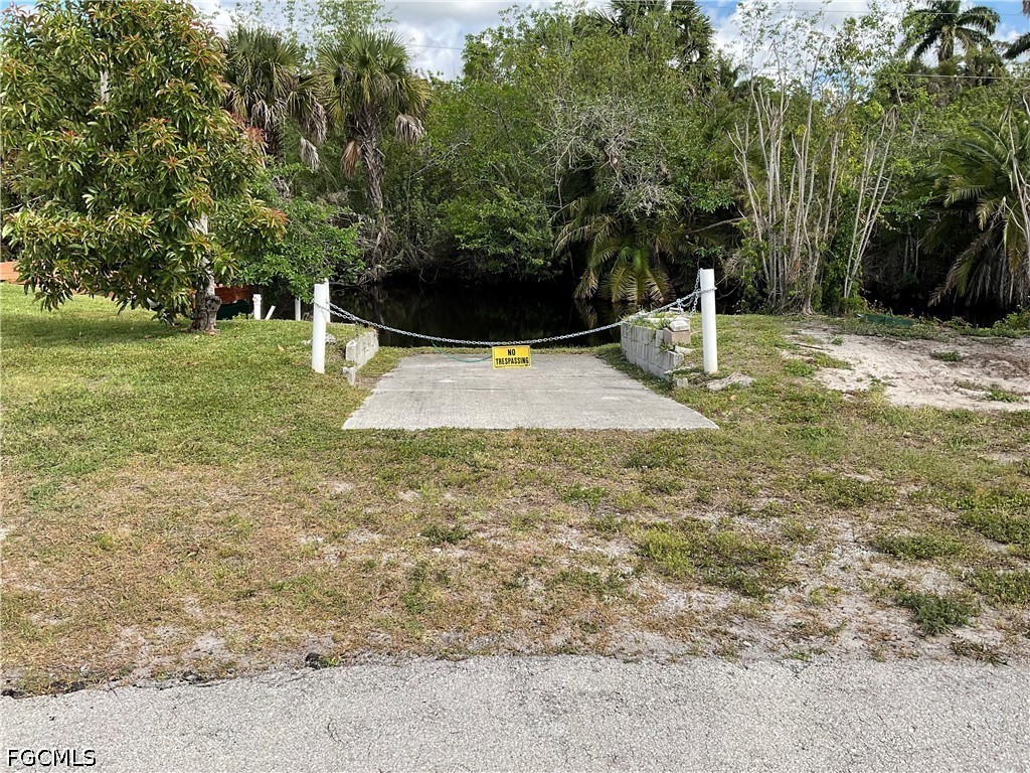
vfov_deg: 48.2
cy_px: 386
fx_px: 863
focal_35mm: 29
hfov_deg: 61.7
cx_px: 515
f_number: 1.8
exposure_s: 1/978
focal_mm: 3
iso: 16
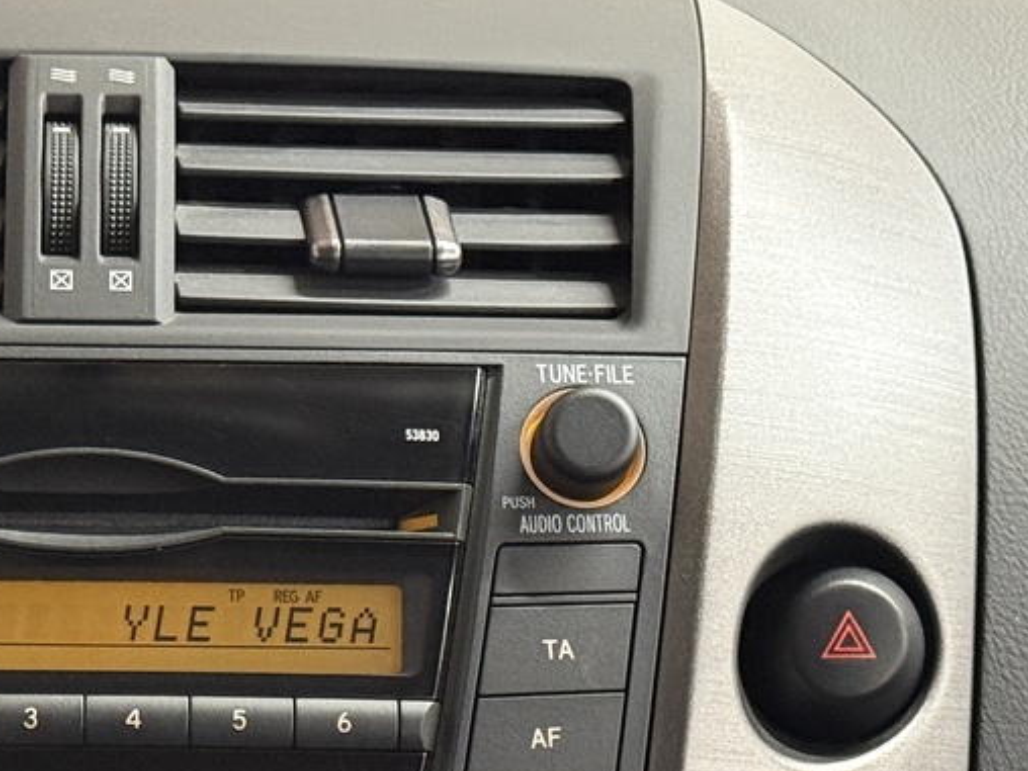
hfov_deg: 14.4
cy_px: 971
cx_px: 132
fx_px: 4039
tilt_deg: -21.8
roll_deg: -1.2
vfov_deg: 10.7
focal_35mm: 136
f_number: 1.78
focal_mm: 6.76
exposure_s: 1/55
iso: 250
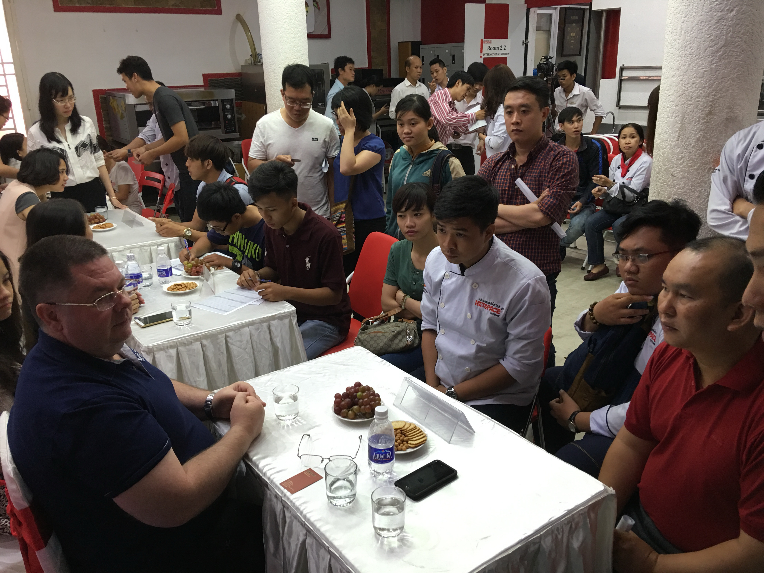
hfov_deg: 61.7
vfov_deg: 48.2
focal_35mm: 29
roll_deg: +1.7
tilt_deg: -18.5
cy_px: 286
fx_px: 640
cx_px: 382
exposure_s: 1/17
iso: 64
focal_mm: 4.15
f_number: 2.2
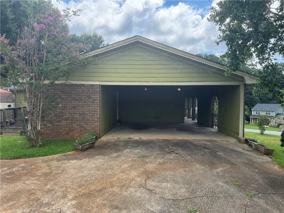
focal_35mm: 24
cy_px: 106
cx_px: 142
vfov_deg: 56.8
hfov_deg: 71.6
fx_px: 197
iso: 80
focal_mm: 6.76
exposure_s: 1/1311
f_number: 1.78
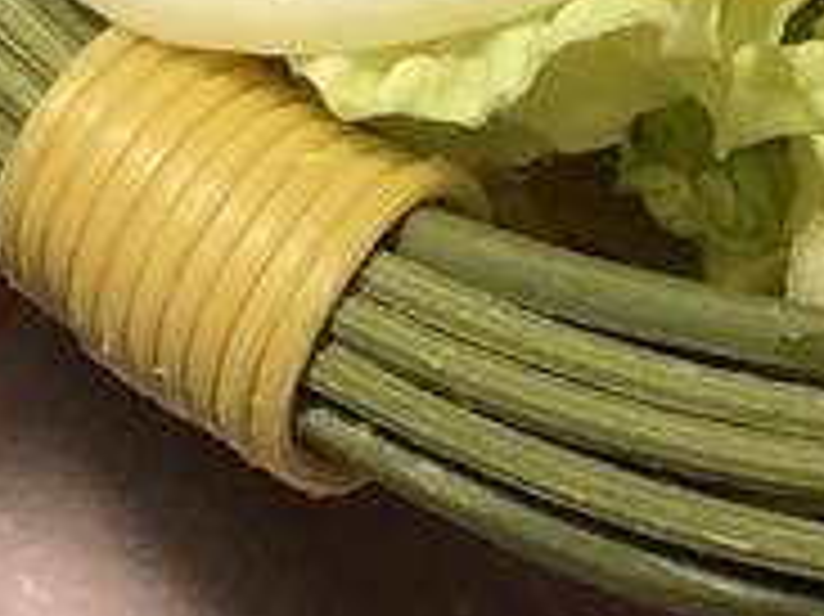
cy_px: -1389
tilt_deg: -55.2
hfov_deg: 10.6
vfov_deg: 7.0
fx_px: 4377
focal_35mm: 184
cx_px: 919
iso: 32
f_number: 1.8
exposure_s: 1/24
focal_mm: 3.99
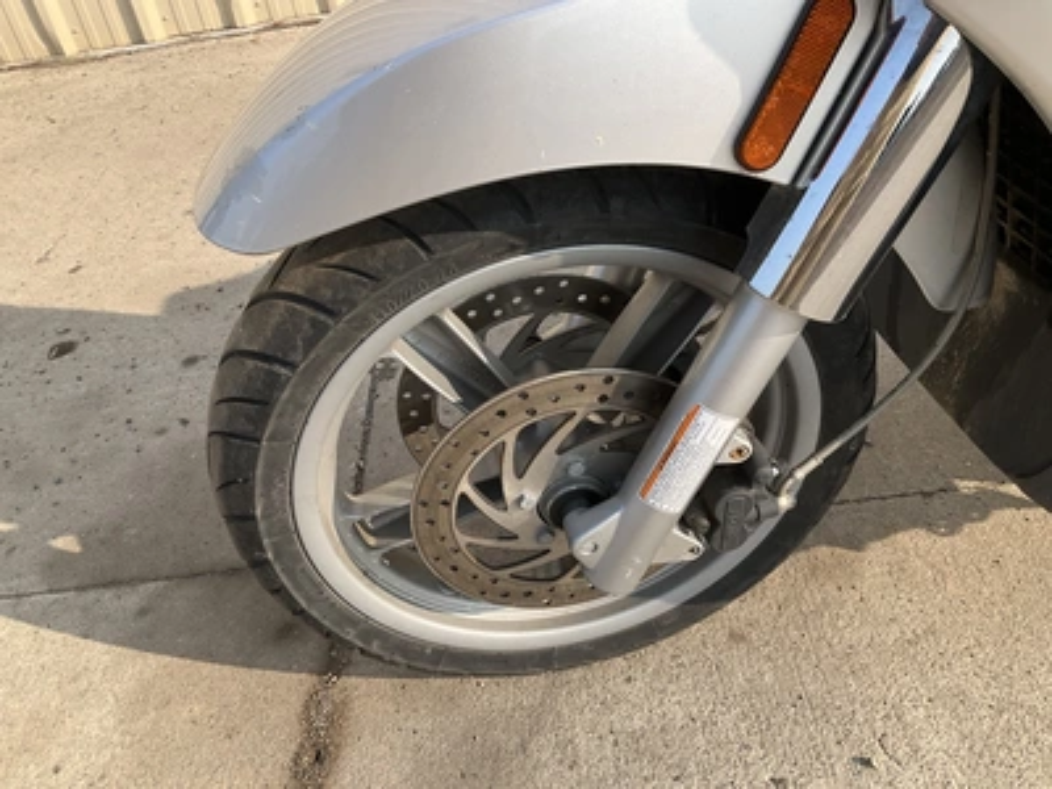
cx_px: 526
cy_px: 394
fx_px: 881
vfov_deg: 48.2
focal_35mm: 29
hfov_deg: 61.7
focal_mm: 3
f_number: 1.8
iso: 25
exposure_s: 1/898
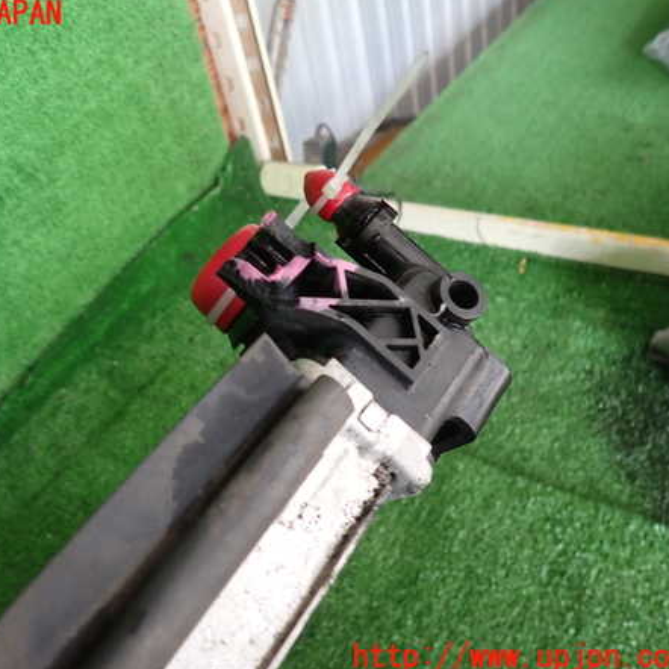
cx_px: 241
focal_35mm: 30
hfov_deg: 53.3
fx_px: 656
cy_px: 336
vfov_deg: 54.0
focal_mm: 4.5
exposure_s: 1/60
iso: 200
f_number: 2
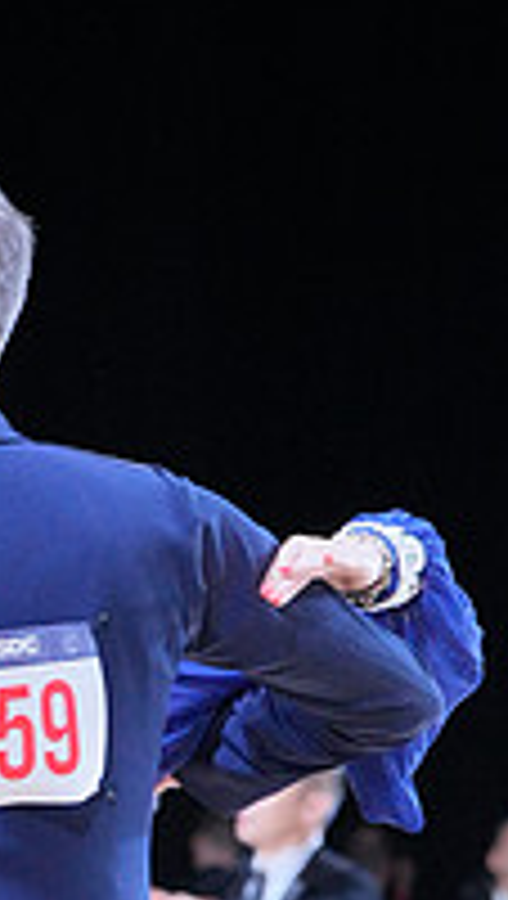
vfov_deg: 6.5
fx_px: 7828
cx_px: -128
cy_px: 1170
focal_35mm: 328
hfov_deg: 3.7
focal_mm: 108
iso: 4000
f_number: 5.6
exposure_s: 1/400
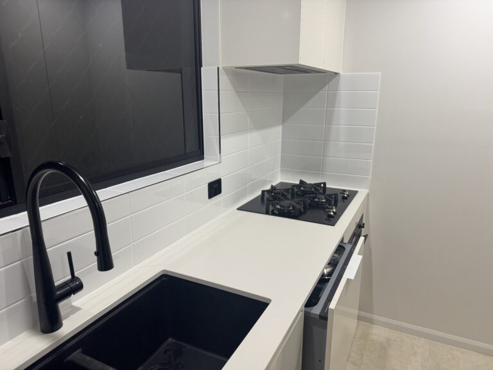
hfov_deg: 71.6
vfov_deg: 56.8
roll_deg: +0.1
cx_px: 246
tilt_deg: -14.3
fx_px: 342
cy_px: 185
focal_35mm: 24
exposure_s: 1/100
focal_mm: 6.76
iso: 200
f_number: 1.78
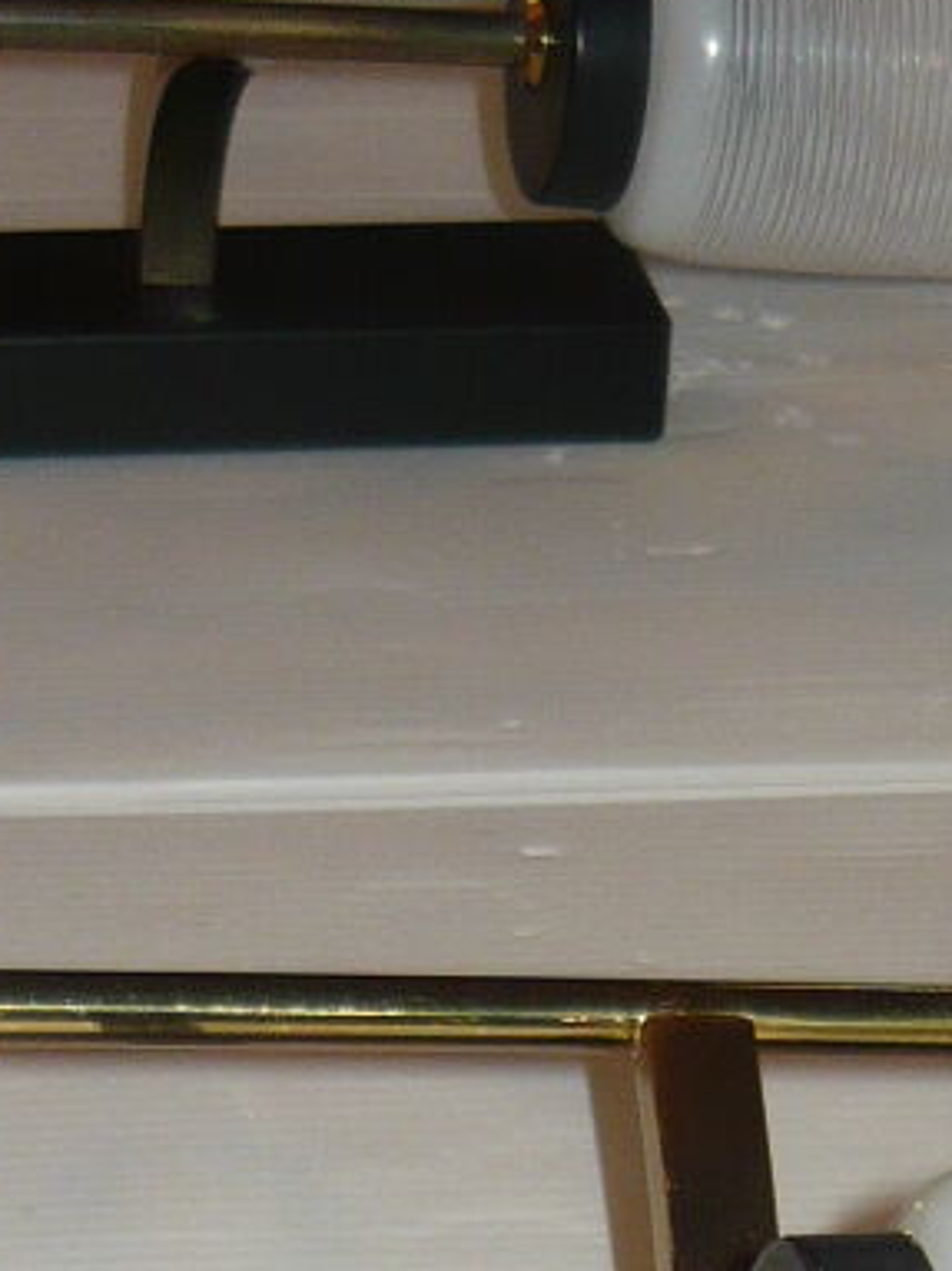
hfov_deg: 10.7
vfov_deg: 13.2
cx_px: 886
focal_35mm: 138
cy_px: 2101
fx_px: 5063
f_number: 2.8
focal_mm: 5.5
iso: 100
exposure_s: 1/30
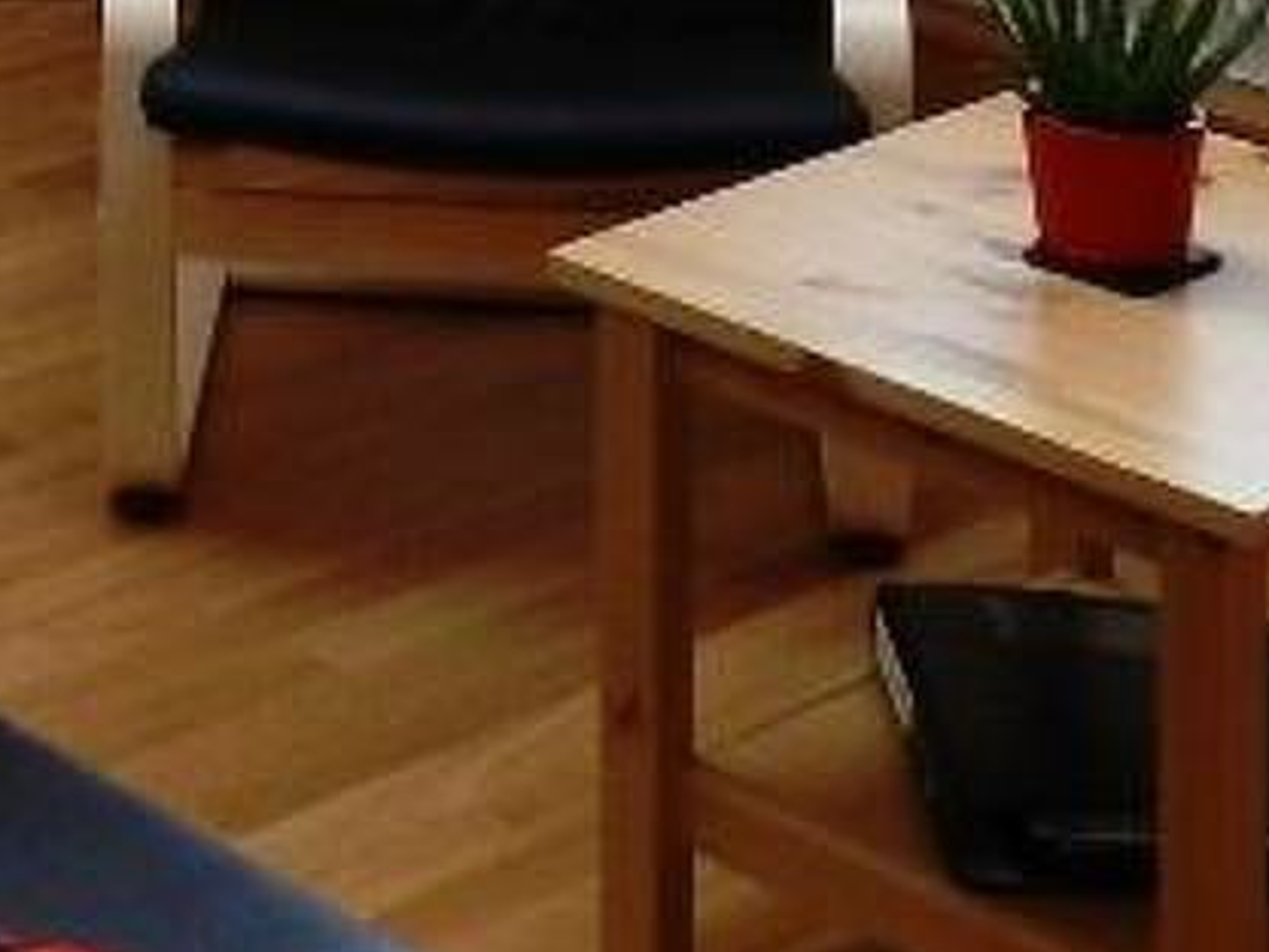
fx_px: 4144
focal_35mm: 113
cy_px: -1174
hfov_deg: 17.0
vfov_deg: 11.3
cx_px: 0
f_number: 3.4
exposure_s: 1/60
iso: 160
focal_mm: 4
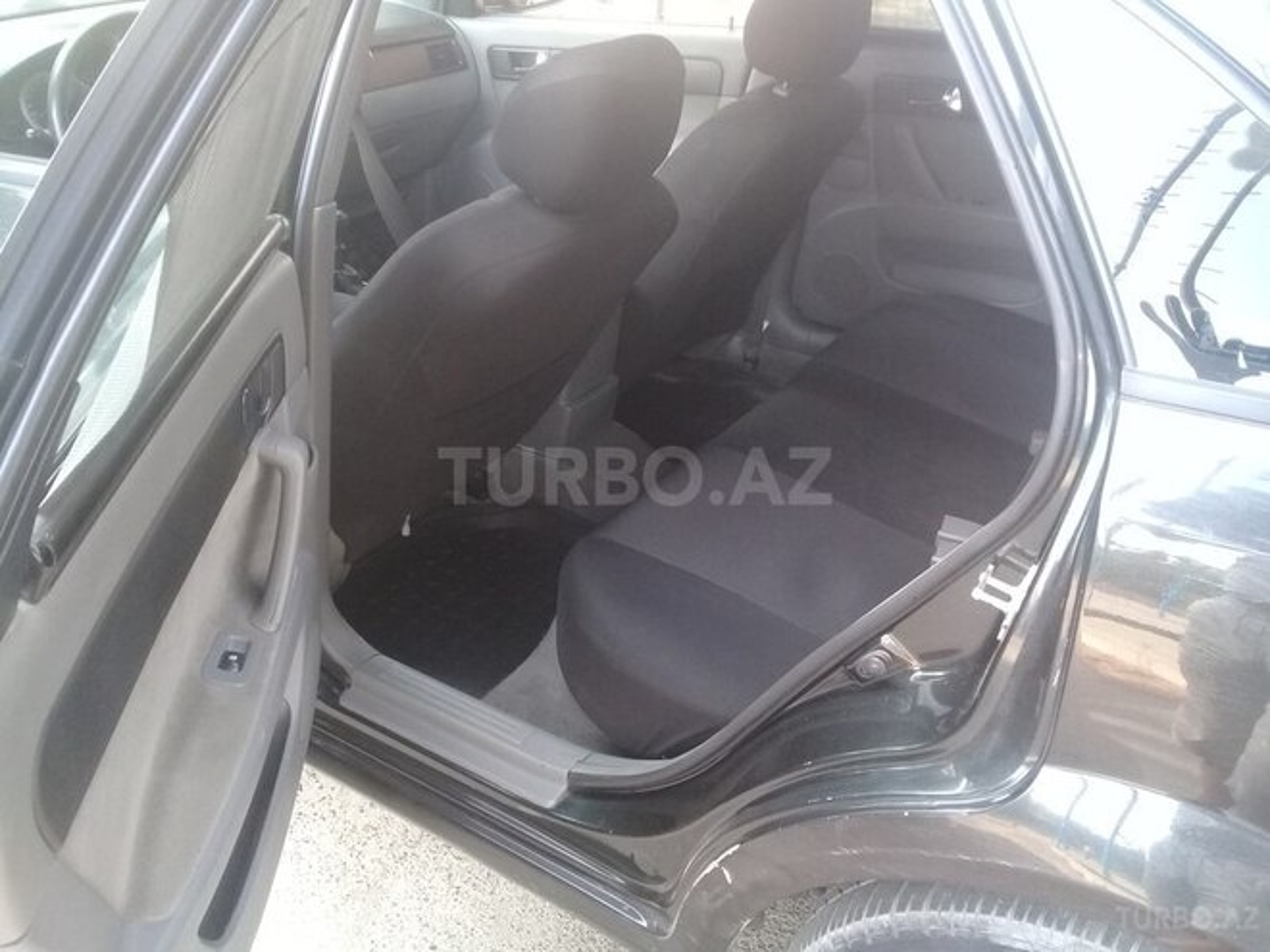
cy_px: 476
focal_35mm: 31
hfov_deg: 58.4
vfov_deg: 45.4
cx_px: 635
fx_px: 1137
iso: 100
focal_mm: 3.3
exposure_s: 1/40
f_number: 2.2
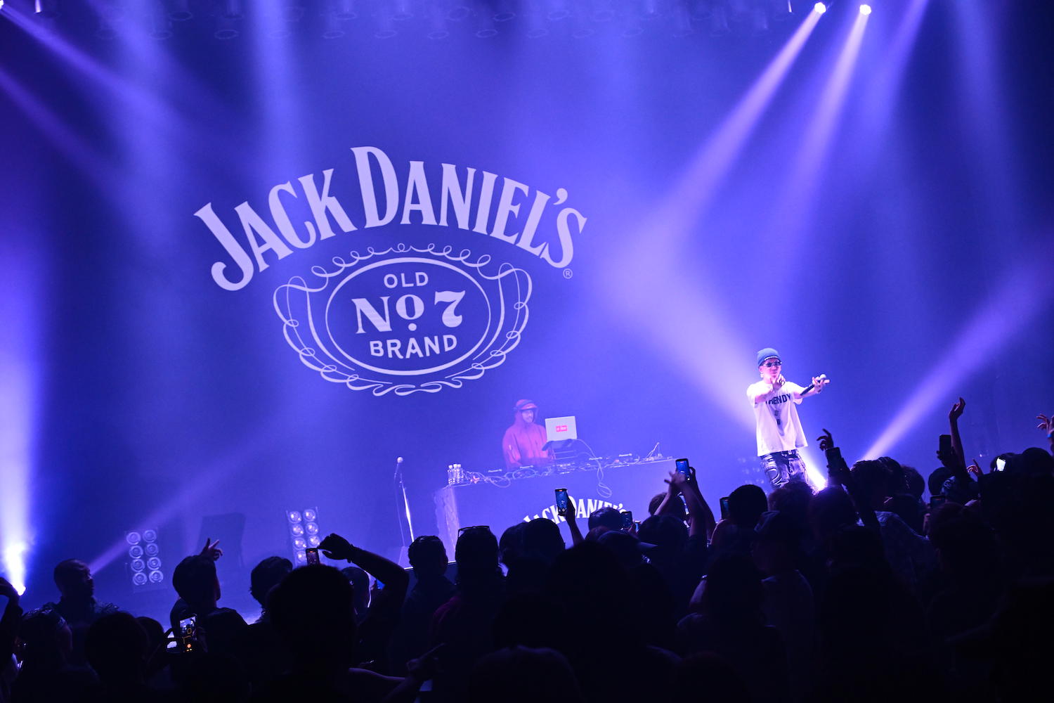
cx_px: 527
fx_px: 1434
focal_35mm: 49
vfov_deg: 27.5
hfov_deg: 40.3
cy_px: 352
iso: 4000
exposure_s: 1/160
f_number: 4
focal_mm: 49
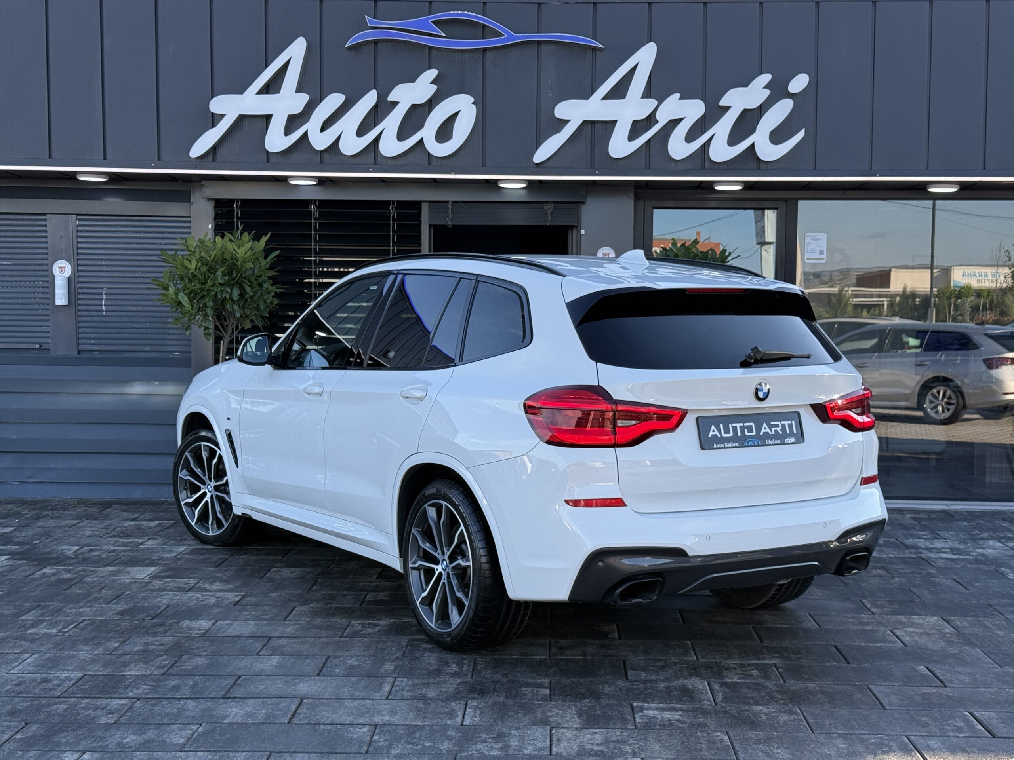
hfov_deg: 39.7
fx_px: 1406
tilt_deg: -2.4
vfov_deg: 30.3
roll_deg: -0.7
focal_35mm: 48
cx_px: 507
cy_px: 380
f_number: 1.78
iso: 64
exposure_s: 1/906
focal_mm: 6.76
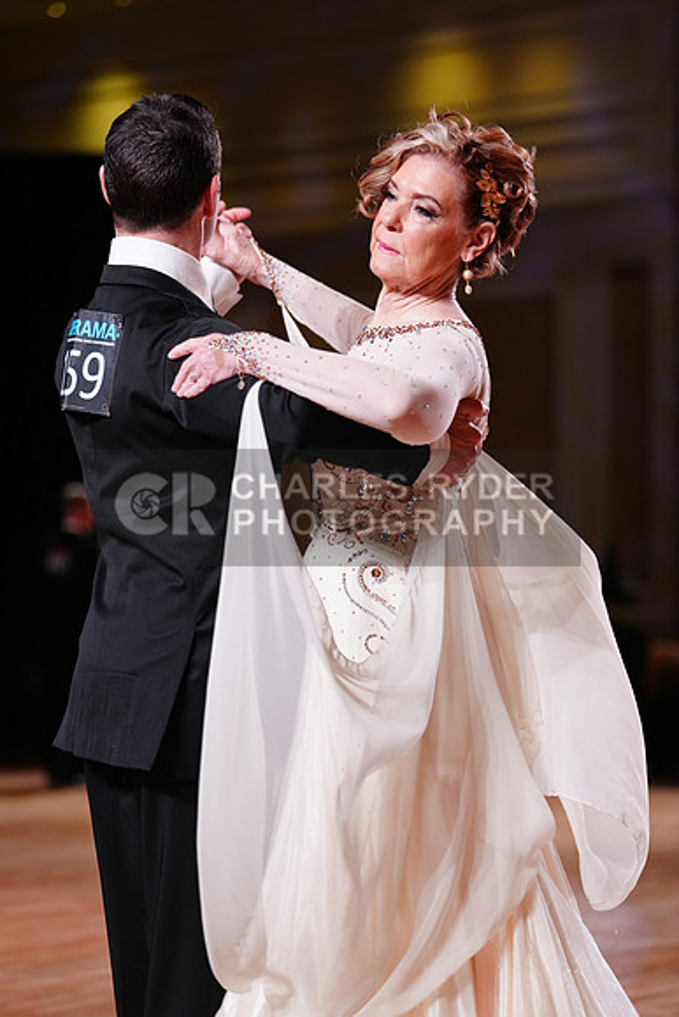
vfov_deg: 20.0
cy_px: 508
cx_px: 340
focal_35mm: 102
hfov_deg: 13.4
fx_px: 2884
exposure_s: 1/400
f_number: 2.8
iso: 1000
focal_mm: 102
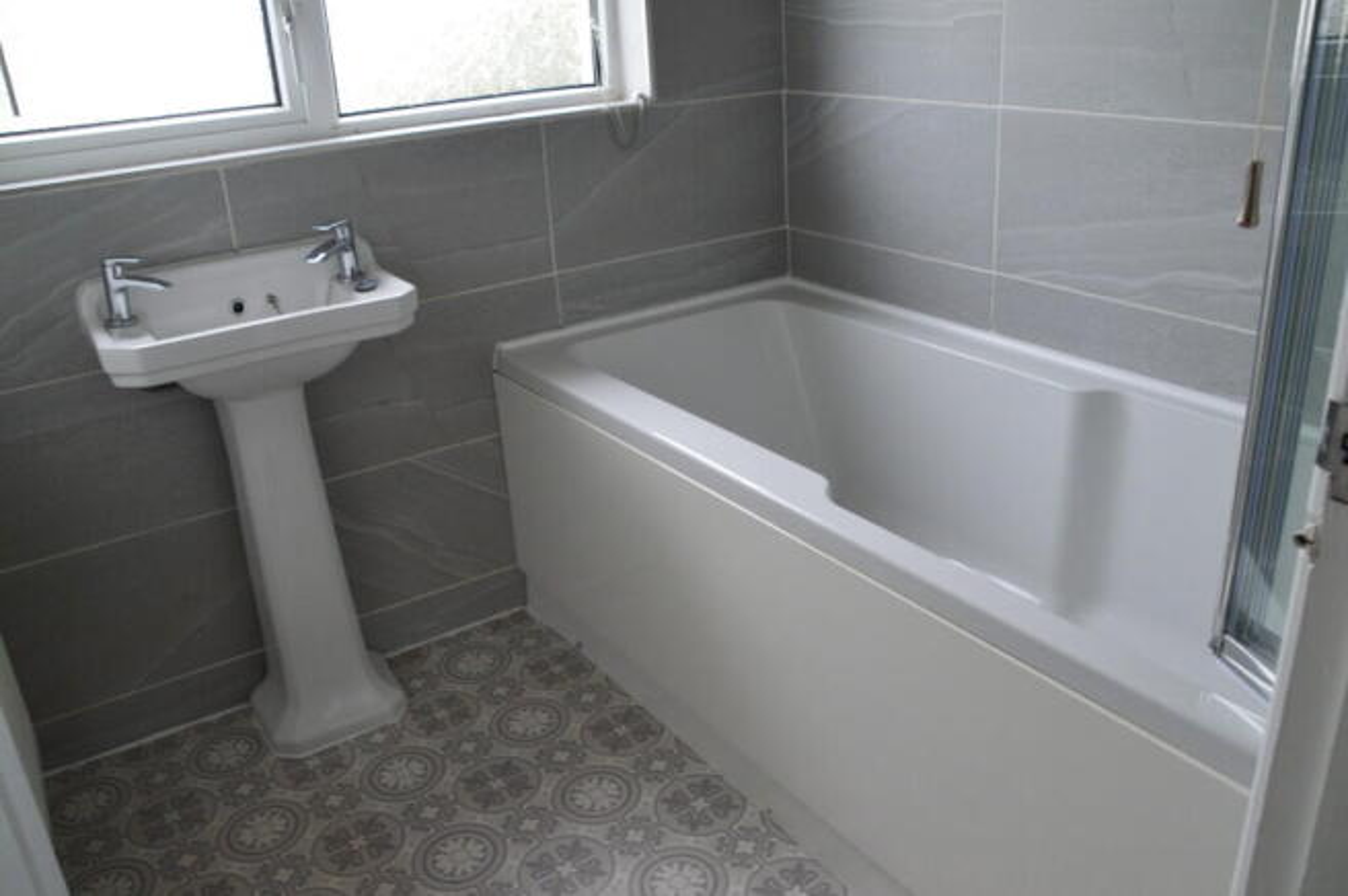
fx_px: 1066
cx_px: 674
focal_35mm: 28
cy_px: 448
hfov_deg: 64.6
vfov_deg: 45.6
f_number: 6.3
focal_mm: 19
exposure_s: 1/20
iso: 400
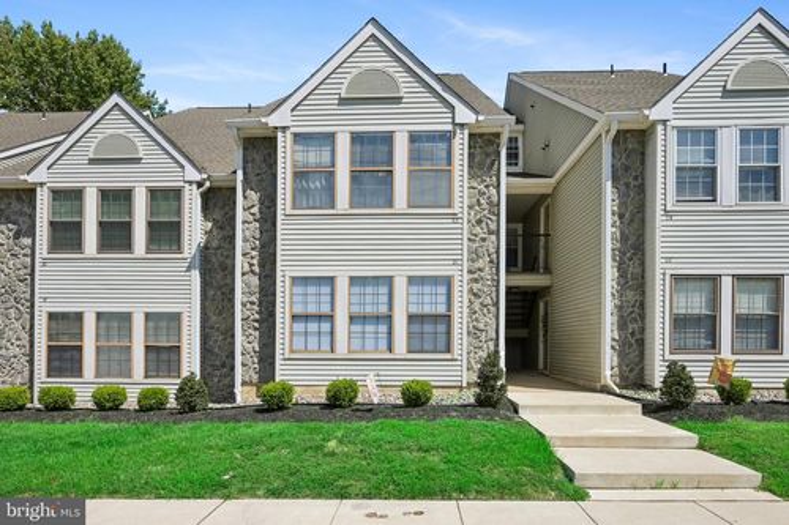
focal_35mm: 20
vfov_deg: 63.2
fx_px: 427
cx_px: 394
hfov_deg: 85.4
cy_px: 262
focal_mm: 19.5
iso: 400
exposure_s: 1/800
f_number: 11
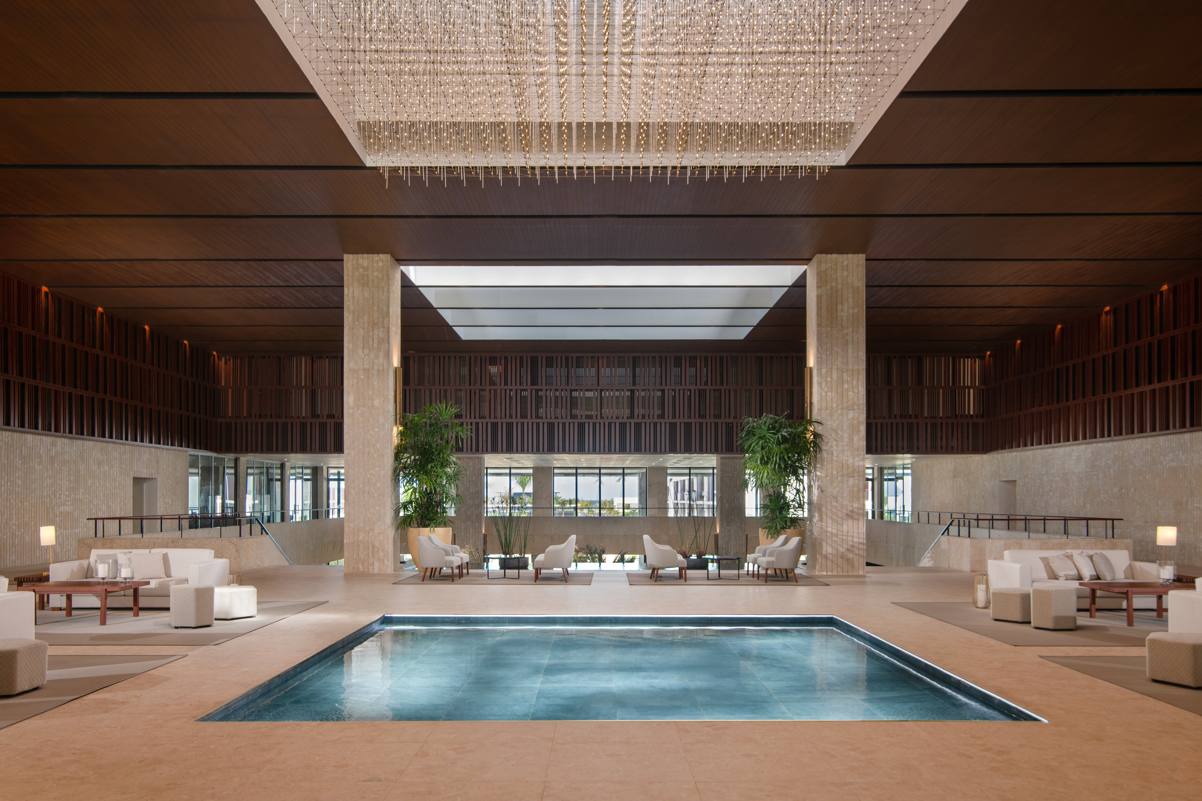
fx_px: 935
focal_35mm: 28
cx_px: 601
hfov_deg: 65.5
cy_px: 400
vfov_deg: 46.4
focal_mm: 28
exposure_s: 1/10
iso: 64
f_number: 9
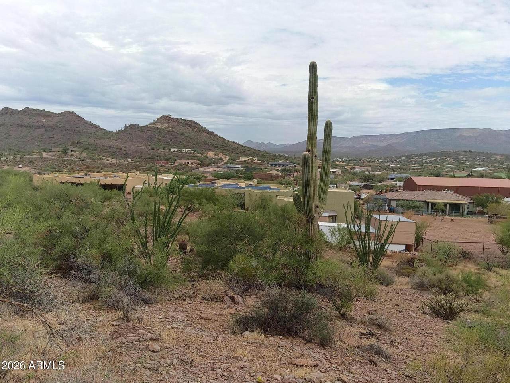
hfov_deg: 63.4
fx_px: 413
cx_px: 255
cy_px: 192
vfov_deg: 49.7
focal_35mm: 28
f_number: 2.2
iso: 100
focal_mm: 3.42
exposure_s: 1/536
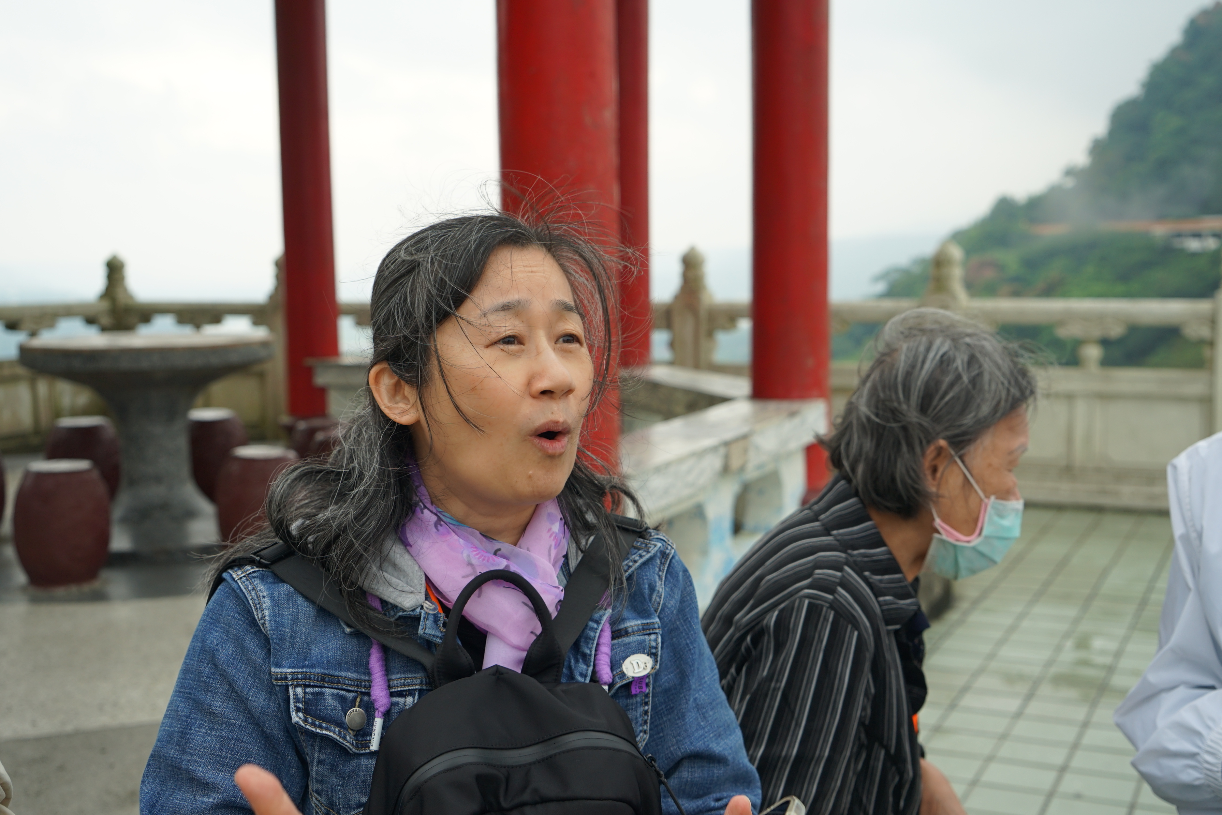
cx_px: 623
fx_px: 1425
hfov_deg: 46.4
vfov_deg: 31.9
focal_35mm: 42
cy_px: 422
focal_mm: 40
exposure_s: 1/160
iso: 250
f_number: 4
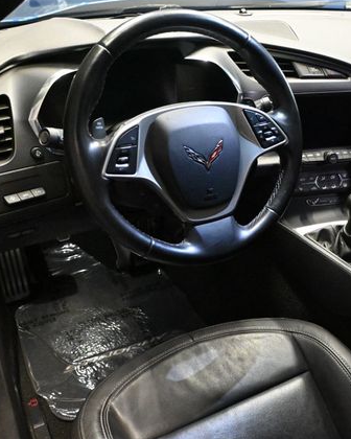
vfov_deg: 45.1
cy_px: 220
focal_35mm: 41
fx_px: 529
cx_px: 256
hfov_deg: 36.0
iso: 11400
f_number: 3.8
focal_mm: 19
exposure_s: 1/60
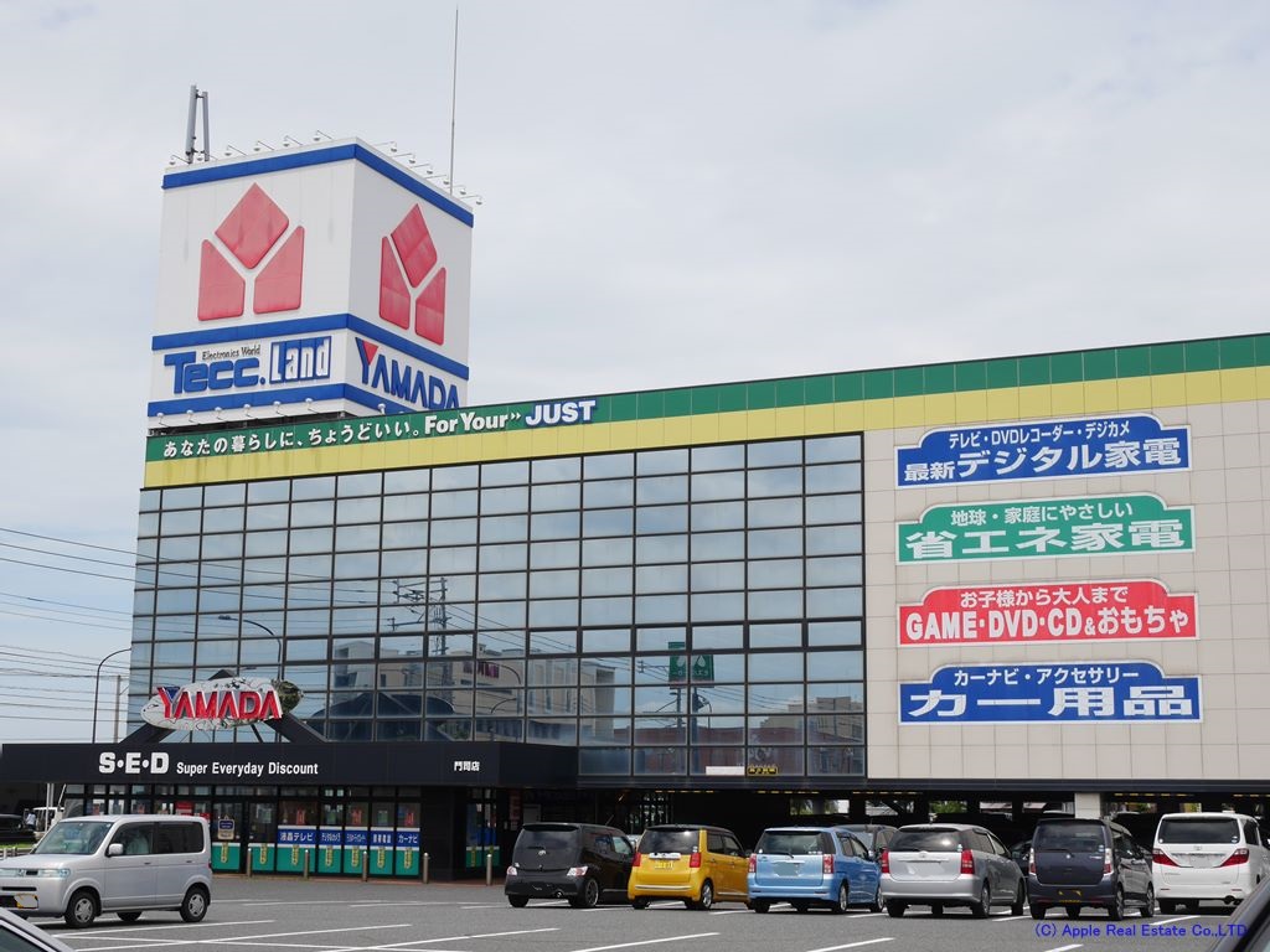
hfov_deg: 38.2
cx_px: 635
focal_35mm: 50
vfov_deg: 29.1
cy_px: 476
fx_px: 1834
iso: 200
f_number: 10
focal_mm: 25
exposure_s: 1/400
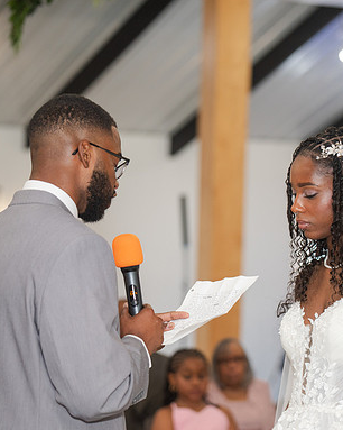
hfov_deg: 10.6
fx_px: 1841
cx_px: 222
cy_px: 216
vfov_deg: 13.3
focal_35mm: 145
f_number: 2.8
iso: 800
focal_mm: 102
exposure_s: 1/100
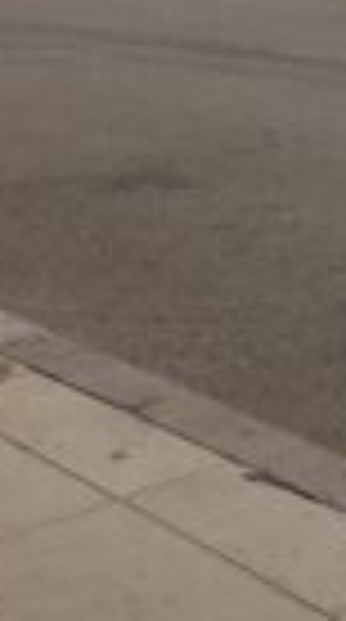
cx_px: 777
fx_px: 1559
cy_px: -279
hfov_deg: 11.0
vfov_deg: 19.8
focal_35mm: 95
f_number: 1.79
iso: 50
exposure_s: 1/196
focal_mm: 4.7
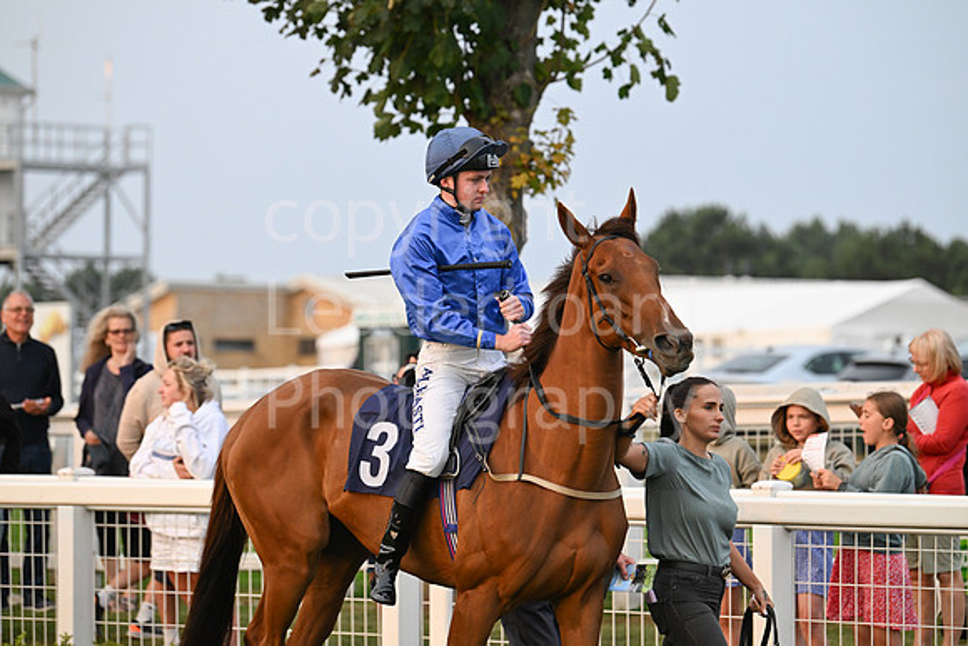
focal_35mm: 155
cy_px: 323
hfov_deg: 13.2
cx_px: 484
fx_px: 4169
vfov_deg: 8.9
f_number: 4
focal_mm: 155
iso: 1600
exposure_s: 1/1000
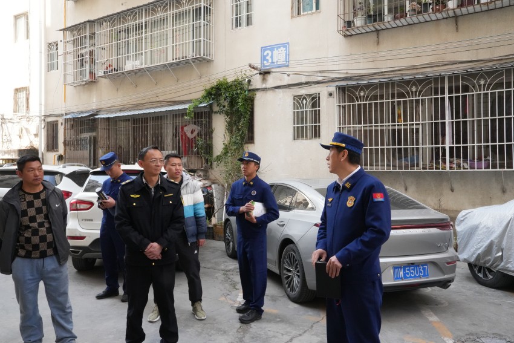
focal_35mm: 29
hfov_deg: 63.6
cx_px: 257
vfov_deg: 45.0
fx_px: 414
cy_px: 172
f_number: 22
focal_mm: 29
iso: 6400
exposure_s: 1/160
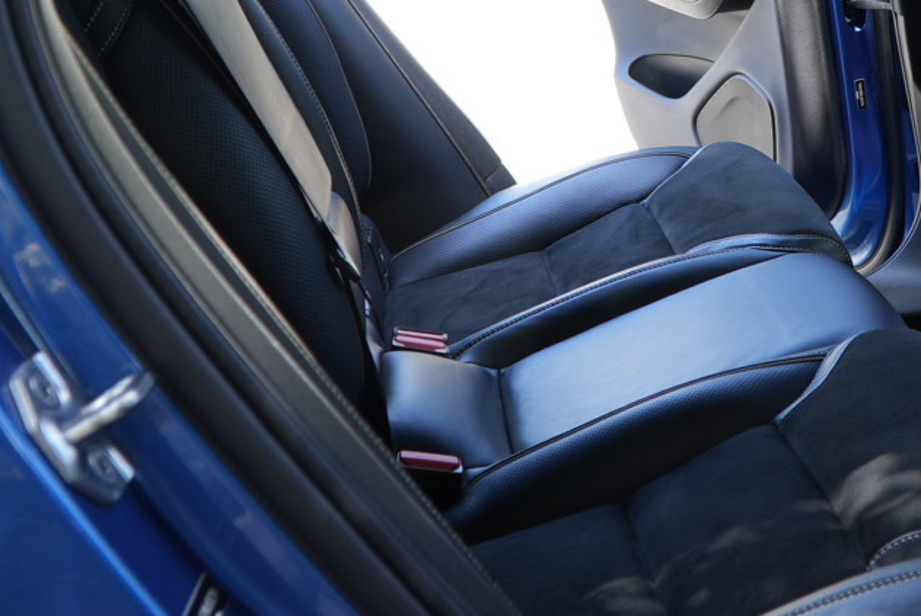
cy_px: 71
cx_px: 815
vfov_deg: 19.5
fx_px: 1767
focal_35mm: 69
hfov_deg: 28.2
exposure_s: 1/40
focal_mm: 18
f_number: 4.5
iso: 125
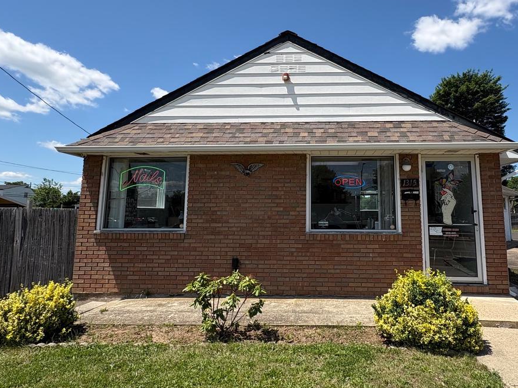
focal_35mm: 23
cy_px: 168
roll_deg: -0.2
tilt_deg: +8.0
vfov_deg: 58.6
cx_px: 315
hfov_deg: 73.0
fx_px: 344
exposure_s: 1/1477
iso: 50
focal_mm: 2.22
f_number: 2.2
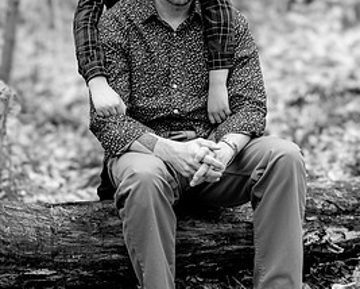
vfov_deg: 15.0
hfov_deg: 18.8
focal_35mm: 102
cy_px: 61
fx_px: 1088
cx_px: 171
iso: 250
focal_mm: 50
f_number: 3.2
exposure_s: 1/400
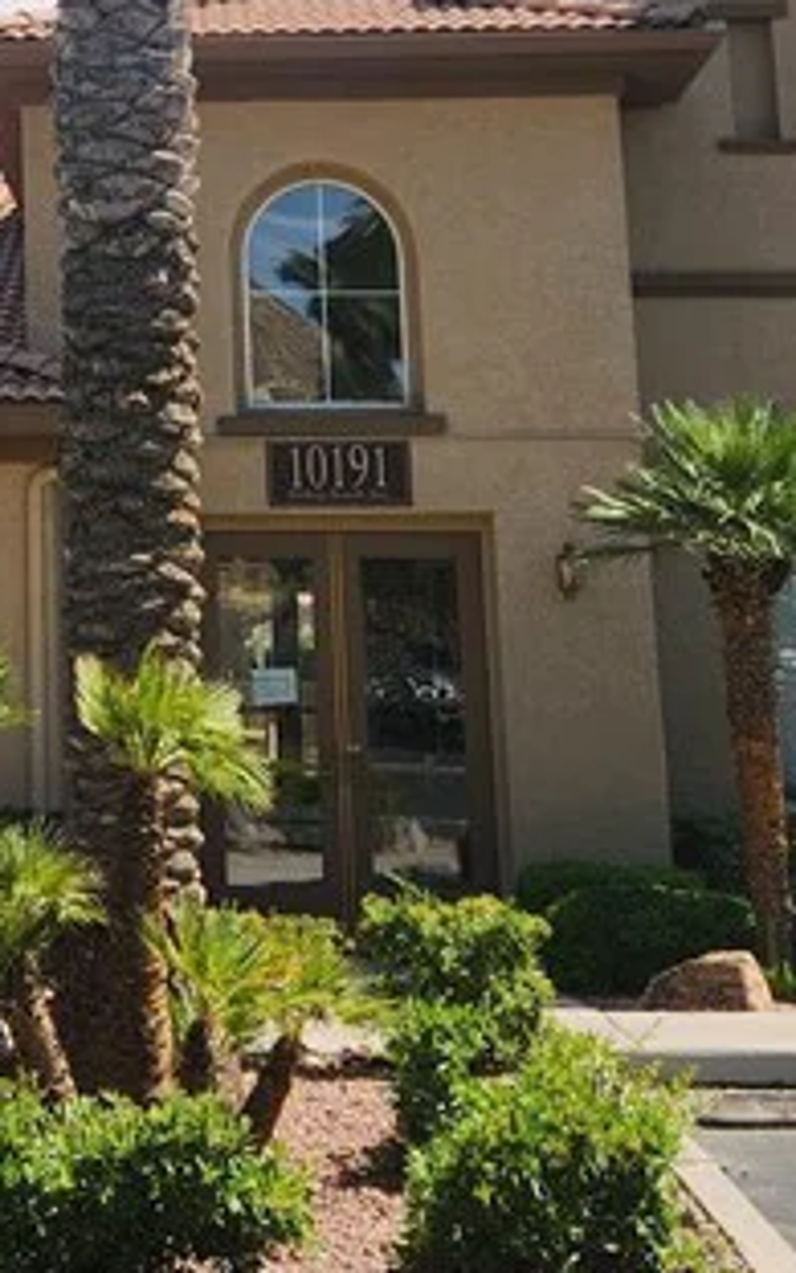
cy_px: -228
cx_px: -24
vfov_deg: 23.7
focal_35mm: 80
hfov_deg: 16.0
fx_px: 2777
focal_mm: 5.4
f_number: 1.8
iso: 20
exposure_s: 1/2000
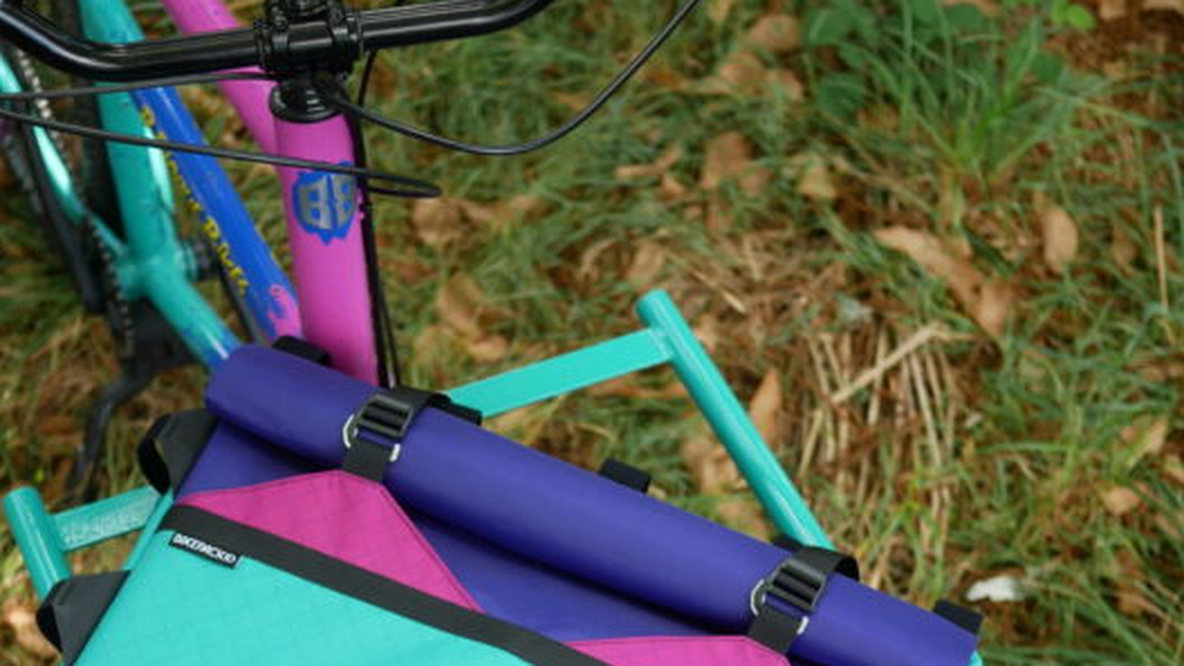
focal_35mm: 66
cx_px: 514
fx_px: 2072
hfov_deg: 31.8
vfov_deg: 18.0
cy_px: 586
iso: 200
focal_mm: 20
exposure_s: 1/320
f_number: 1.8
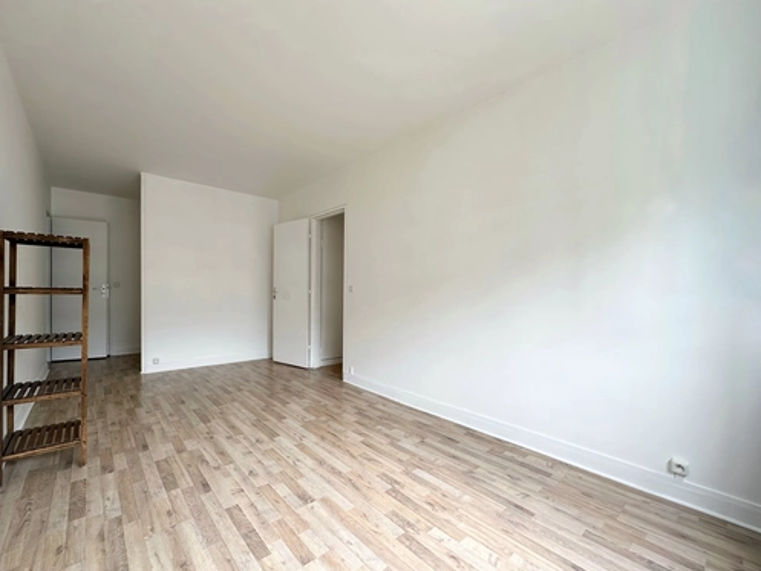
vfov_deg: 81.7
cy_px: 299
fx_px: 330
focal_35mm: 15
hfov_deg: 98.0
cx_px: 354
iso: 50
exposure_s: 1/99
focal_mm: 2.22
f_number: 2.2
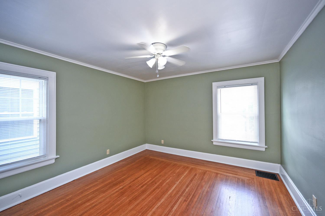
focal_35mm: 14
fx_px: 126
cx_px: 162
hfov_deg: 104.3
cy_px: 108
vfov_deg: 81.2
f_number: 4
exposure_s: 1/60
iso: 800
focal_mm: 14
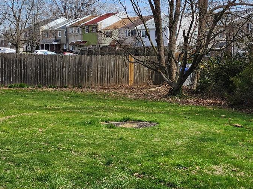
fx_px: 512
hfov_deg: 27.8
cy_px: 110
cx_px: 135
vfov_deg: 21.0
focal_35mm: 70
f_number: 1.8
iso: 12
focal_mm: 6.4
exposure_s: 1/897
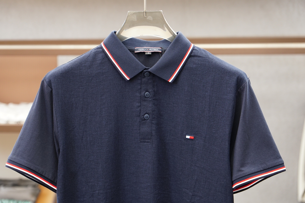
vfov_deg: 15.8
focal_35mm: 87
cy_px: 103
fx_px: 733
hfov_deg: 23.5
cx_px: 146
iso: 400
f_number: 3.5
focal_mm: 55
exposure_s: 1/125
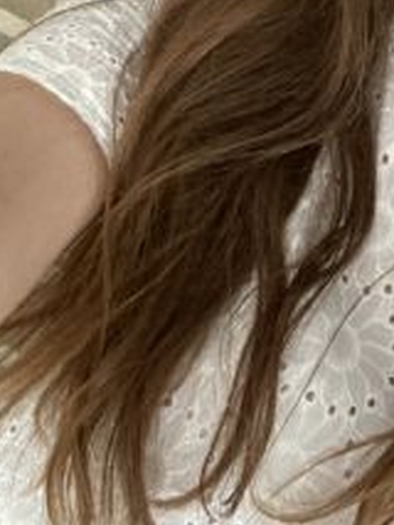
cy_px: -78
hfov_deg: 16.0
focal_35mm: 90
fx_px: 1364
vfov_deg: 20.6
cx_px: 424
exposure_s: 1/60
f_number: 2.2
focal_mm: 2.87
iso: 250
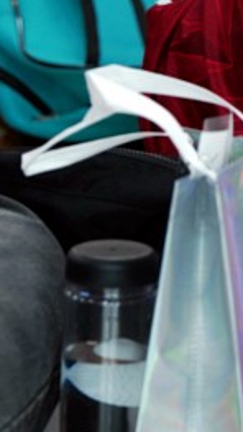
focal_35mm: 537
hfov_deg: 2.3
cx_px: 555
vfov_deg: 4.0
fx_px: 6149
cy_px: -44
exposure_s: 1/160
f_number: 4
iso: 640
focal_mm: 150
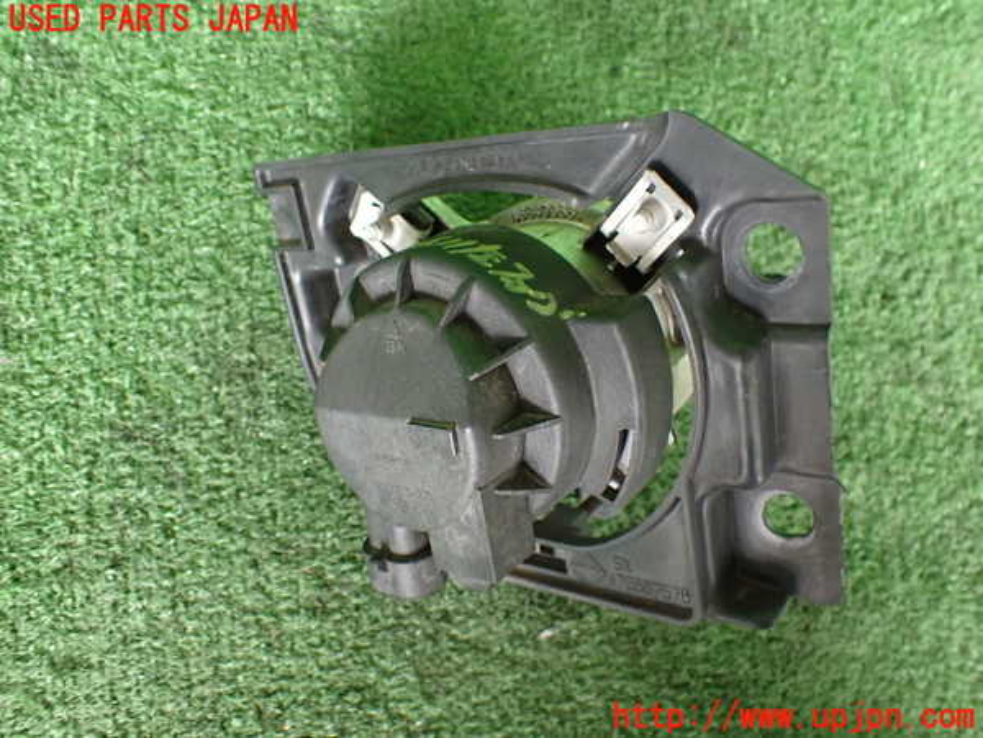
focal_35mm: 30
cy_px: 369
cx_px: 492
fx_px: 852
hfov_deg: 60.0
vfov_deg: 46.8
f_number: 2.3
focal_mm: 5.4
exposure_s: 1/100
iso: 800
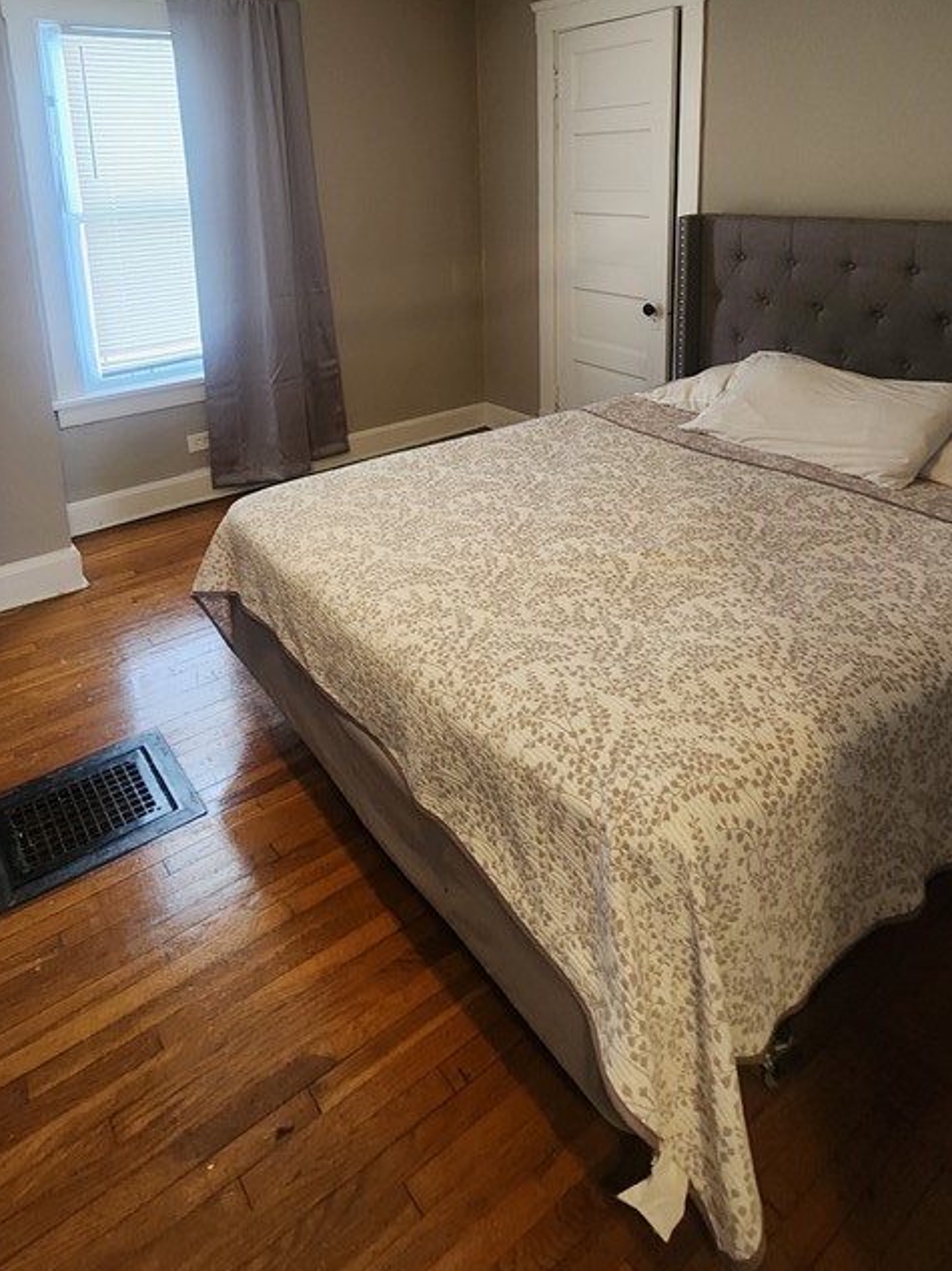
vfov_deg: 74.2
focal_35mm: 21
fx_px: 771
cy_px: 341
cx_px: 441
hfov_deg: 63.3
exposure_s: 1/30
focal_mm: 2.2
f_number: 2.2
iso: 320
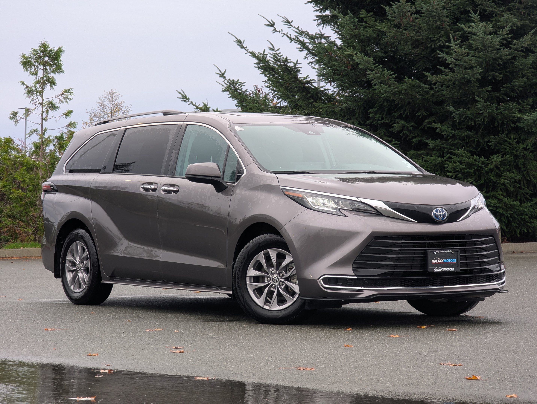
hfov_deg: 18.5
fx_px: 1647
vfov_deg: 14.0
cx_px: 268
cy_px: 202
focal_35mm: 106
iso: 33
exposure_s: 1/57.2
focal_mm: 19
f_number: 3.5
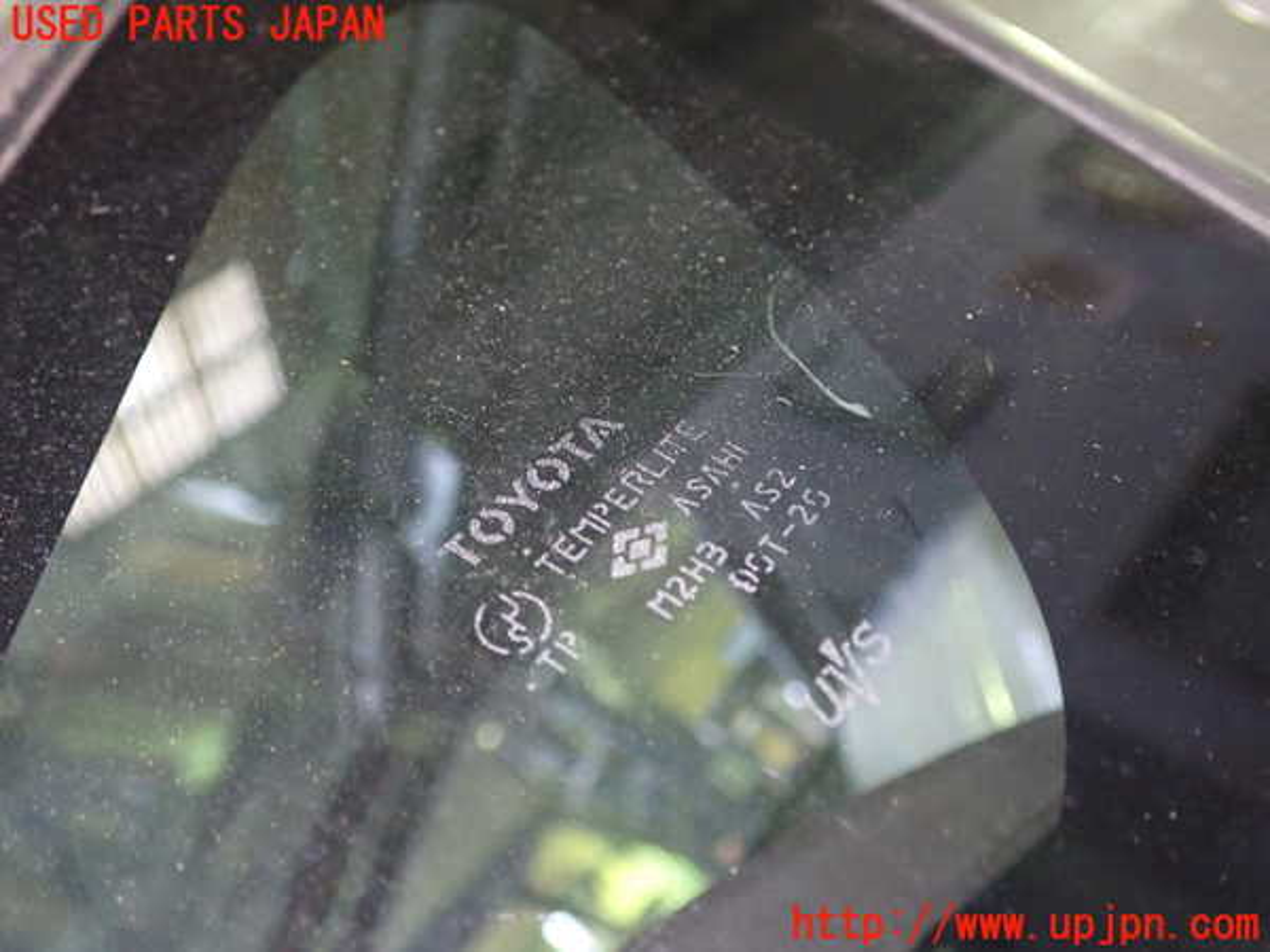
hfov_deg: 51.4
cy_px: 476
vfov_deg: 39.7
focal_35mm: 36
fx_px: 1321
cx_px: 635
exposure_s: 1/15
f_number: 2.5
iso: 800
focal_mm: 6.37
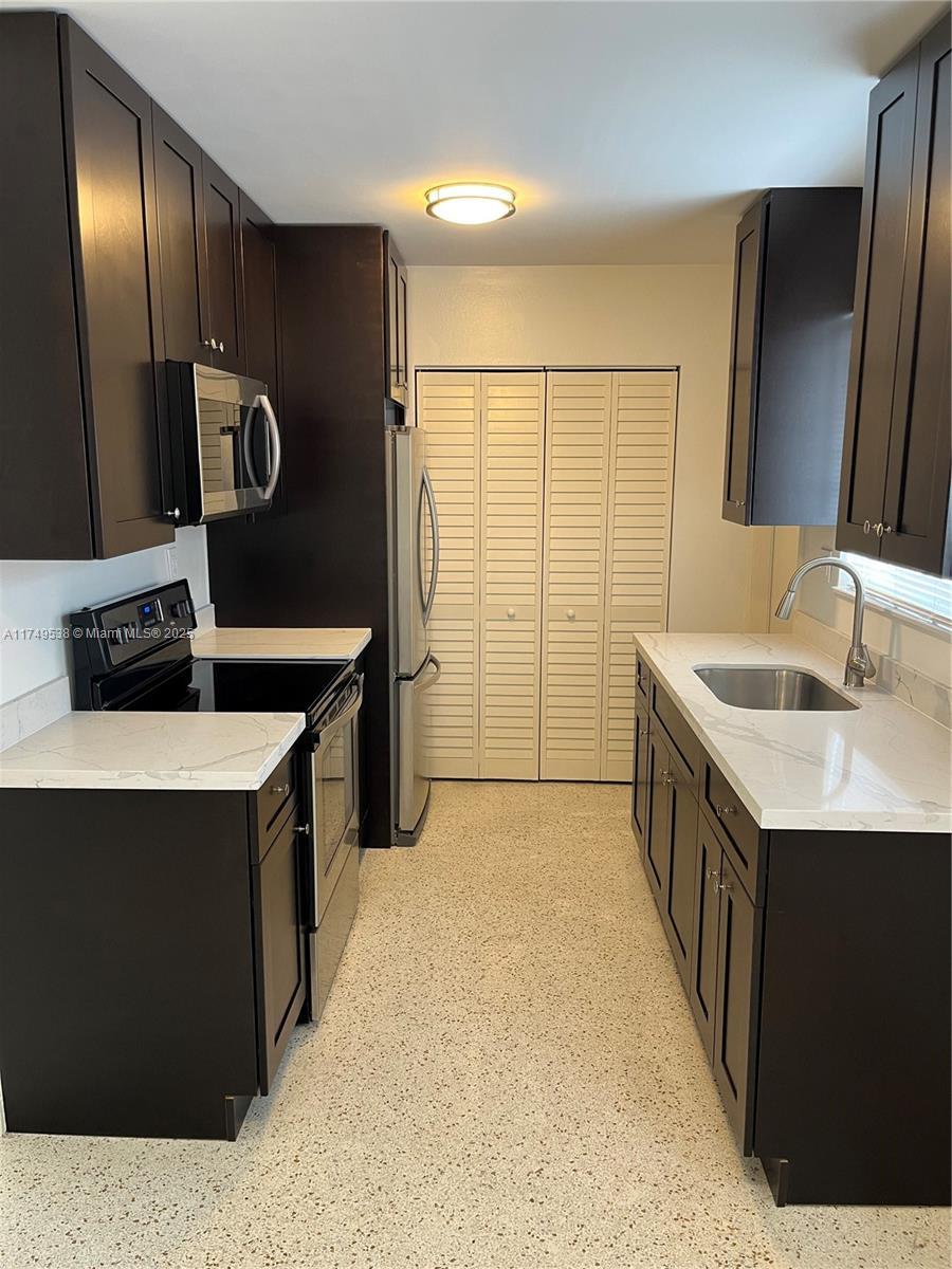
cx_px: 476
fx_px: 953
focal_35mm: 26
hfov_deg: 53.1
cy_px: 634
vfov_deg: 67.3
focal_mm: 5.1
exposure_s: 1/60
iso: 100
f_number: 1.6
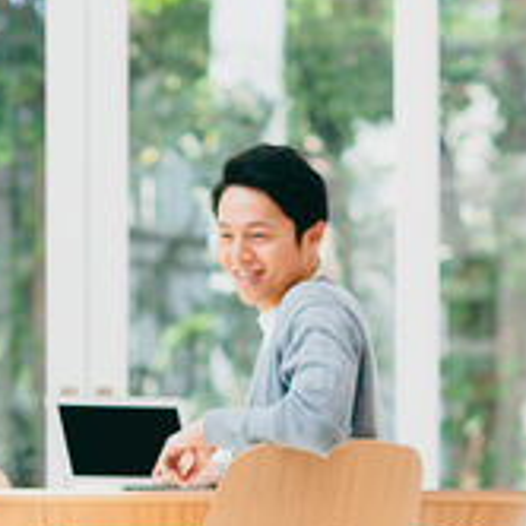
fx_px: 4796
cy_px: 406
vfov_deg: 6.3
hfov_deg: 6.3
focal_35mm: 279
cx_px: 105
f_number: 2.8
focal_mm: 85
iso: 250
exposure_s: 1/500
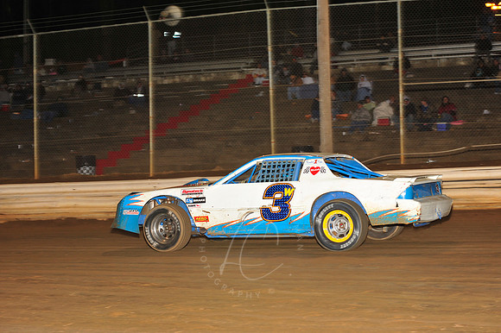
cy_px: 166
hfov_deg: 23.7
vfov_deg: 15.9
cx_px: 250
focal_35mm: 86
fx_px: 1196
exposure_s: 1/250
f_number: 6.3
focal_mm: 86
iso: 800
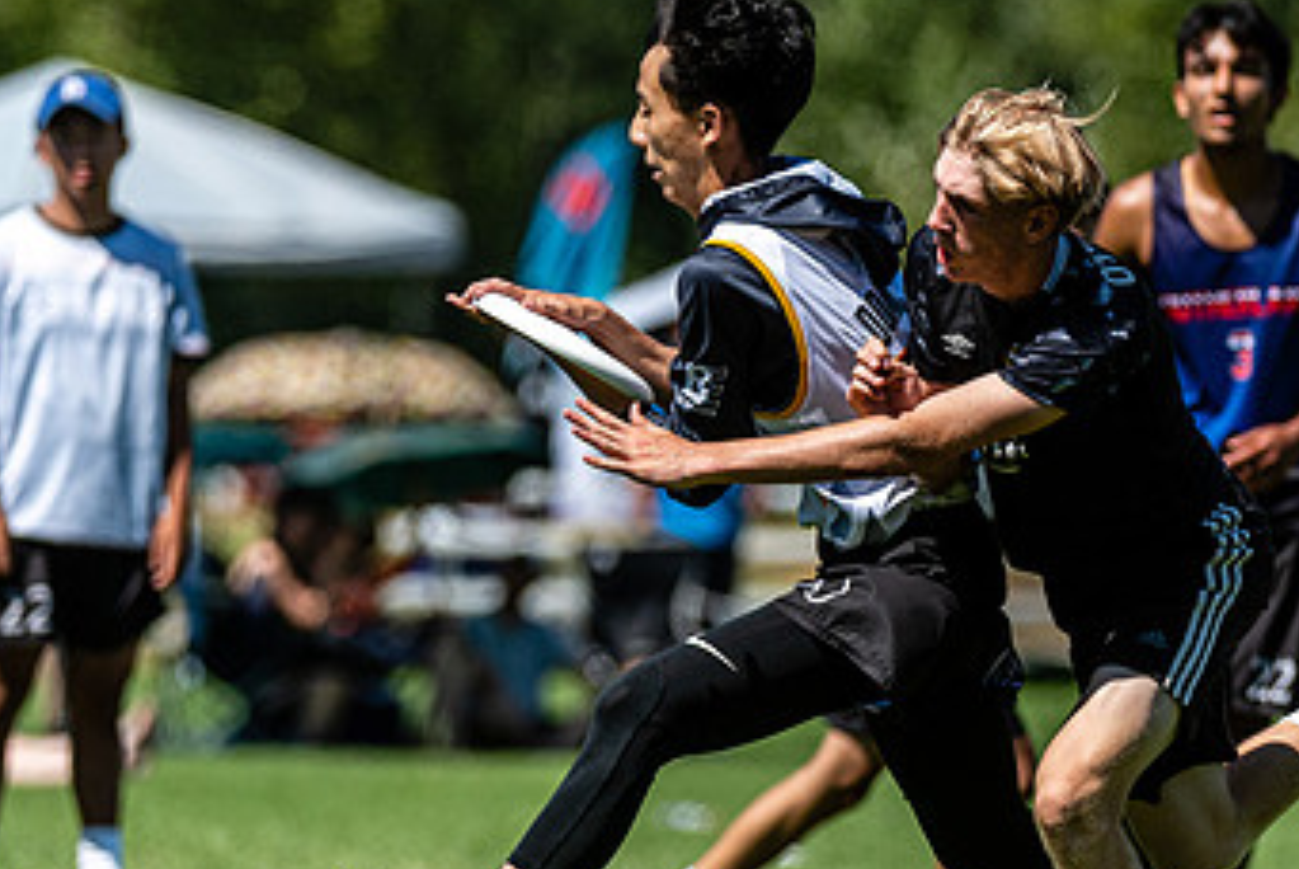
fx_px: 27627
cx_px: 945
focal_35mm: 765
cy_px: 349
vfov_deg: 1.8
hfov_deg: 2.7
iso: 200
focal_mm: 300
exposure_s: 1/3200
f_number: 4
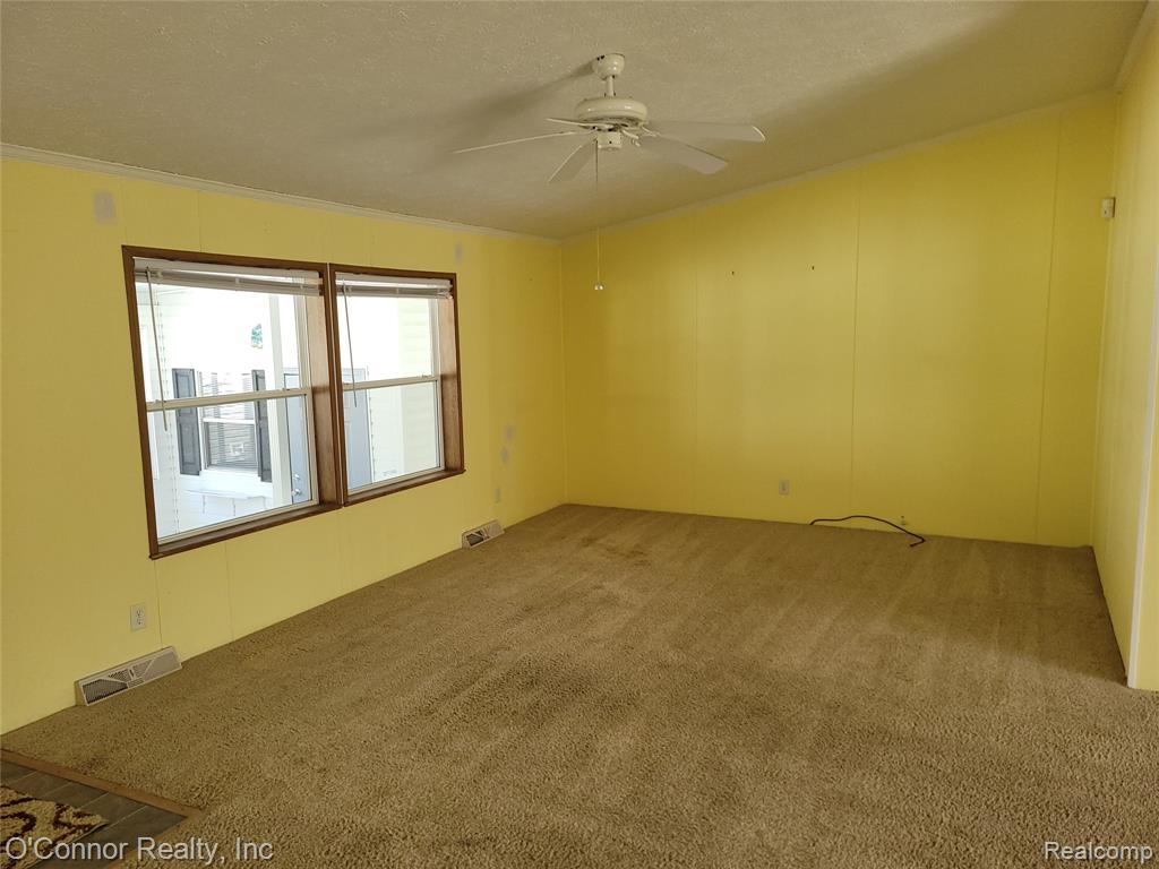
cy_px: 434
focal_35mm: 26
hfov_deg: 67.3
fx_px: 871
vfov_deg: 53.1
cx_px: 580
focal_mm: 5.4
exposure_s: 1/60
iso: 125
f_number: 1.8
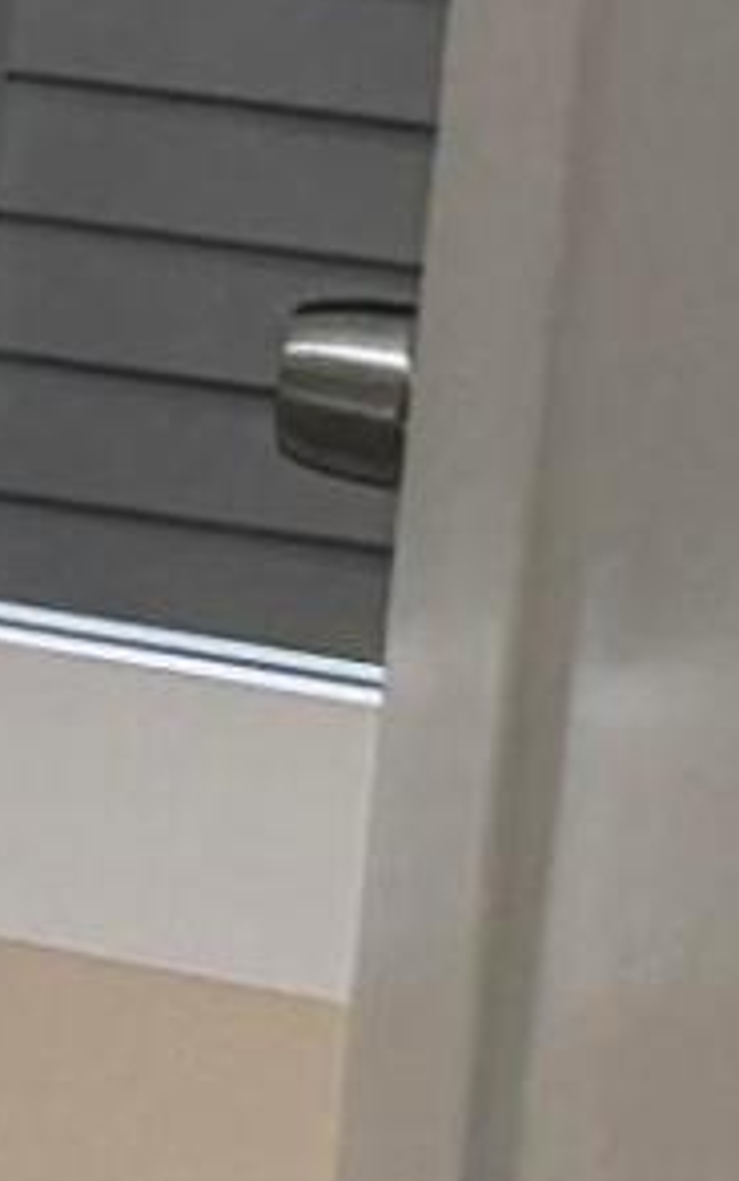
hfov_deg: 4.0
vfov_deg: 8.2
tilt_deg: -9.5
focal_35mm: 249
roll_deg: -1.3
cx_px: -4073
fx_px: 8016
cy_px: -783
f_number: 1.78
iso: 125
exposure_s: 1/146
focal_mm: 6.76
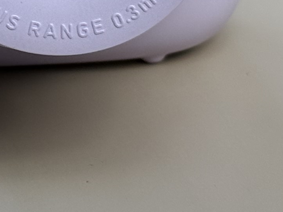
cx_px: -218
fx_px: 2183
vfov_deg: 5.5
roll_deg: +1.5
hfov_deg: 7.2
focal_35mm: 267
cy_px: -194
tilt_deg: -13.5
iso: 64
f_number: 1.78
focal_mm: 6.76
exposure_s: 1/885
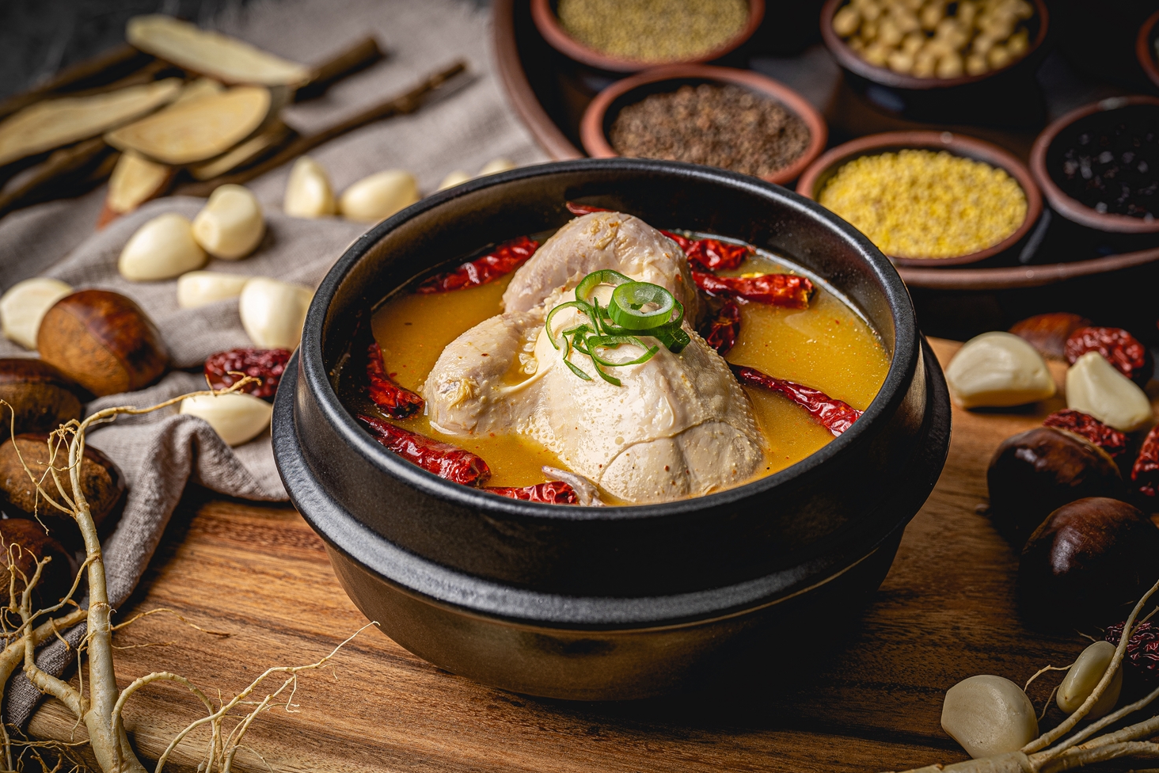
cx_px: 604
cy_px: 402
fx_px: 4539
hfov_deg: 14.6
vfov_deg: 9.7
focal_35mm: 141
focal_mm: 129
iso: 100
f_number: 5.6
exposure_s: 1/125
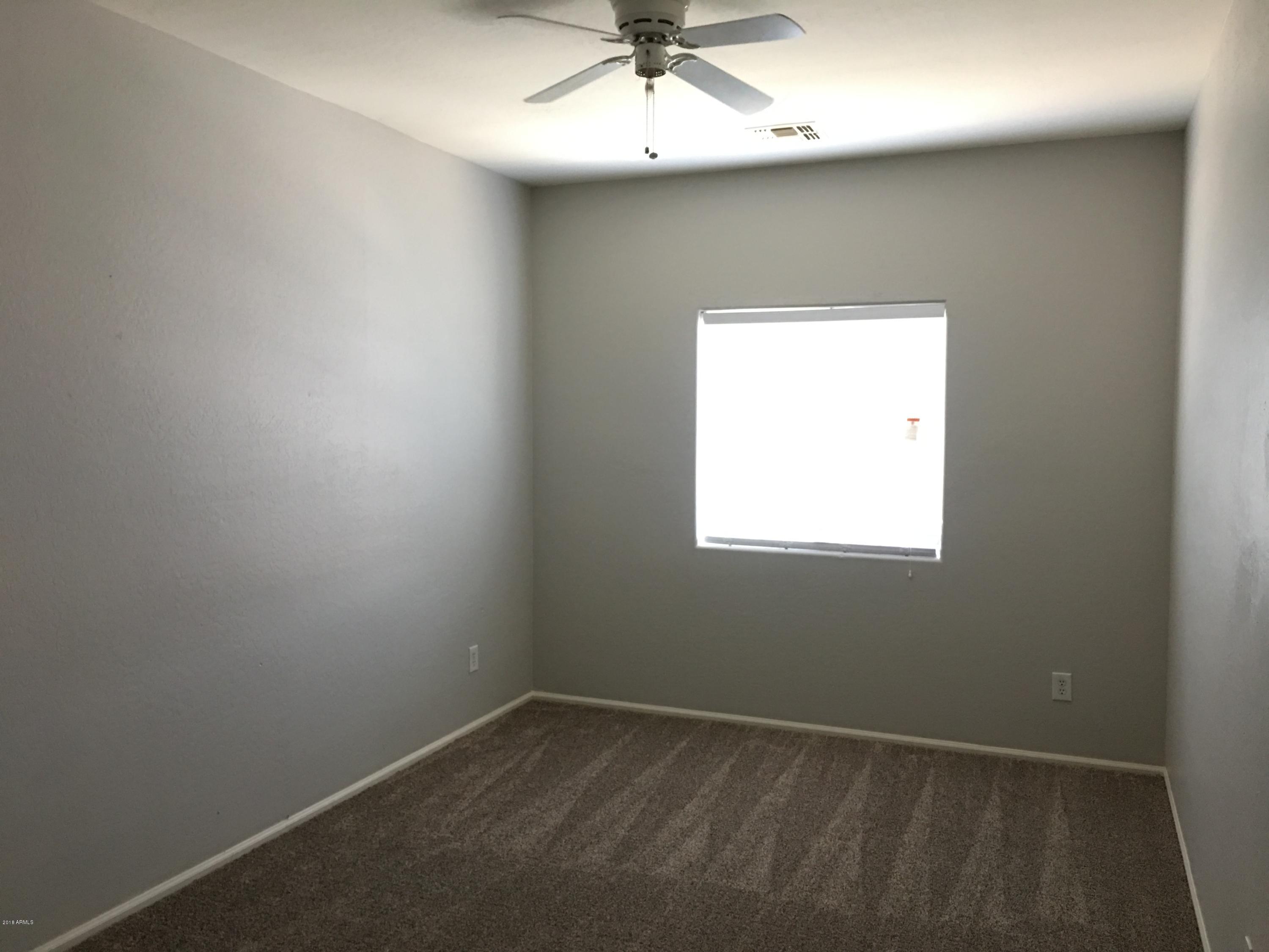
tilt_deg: -1.9
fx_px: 1063
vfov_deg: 48.2
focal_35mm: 29
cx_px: 634
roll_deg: -0.8
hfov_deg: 61.7
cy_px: 476
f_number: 2.2
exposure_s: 1/15
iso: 100
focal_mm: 4.15
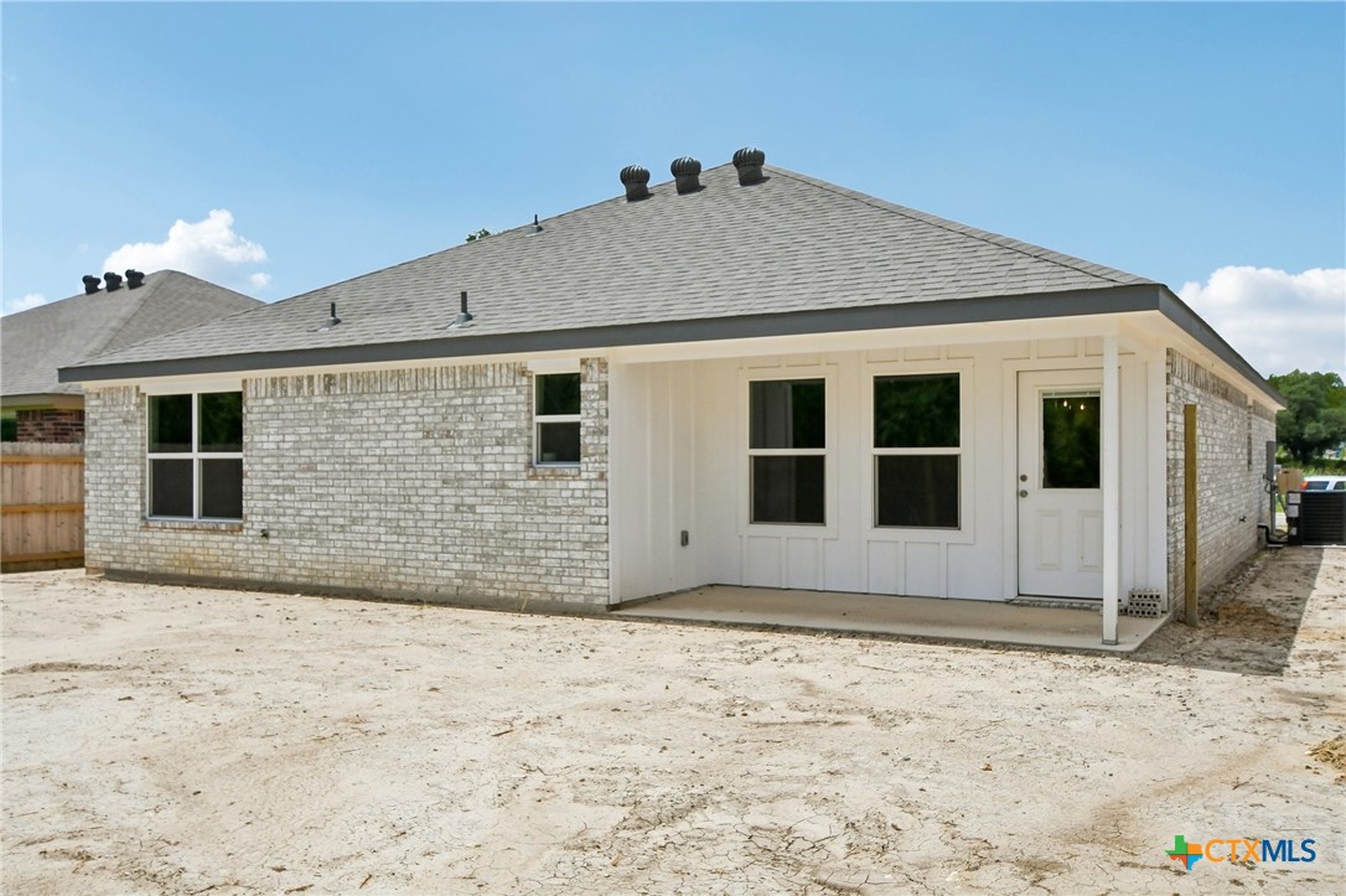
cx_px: 673
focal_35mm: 30
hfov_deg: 62.0
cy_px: 448
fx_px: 1121
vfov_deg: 43.6
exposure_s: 1/2500
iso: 400
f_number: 8
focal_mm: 20
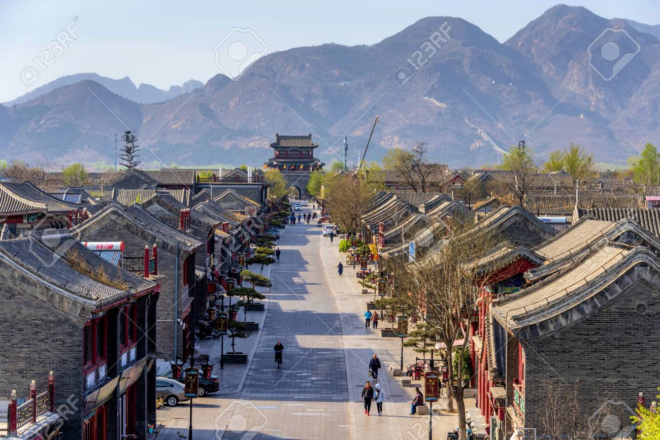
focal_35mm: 105
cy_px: 220
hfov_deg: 19.5
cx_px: 330
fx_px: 1925
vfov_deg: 13.0
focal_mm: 105
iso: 160
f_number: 8
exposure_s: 1/125
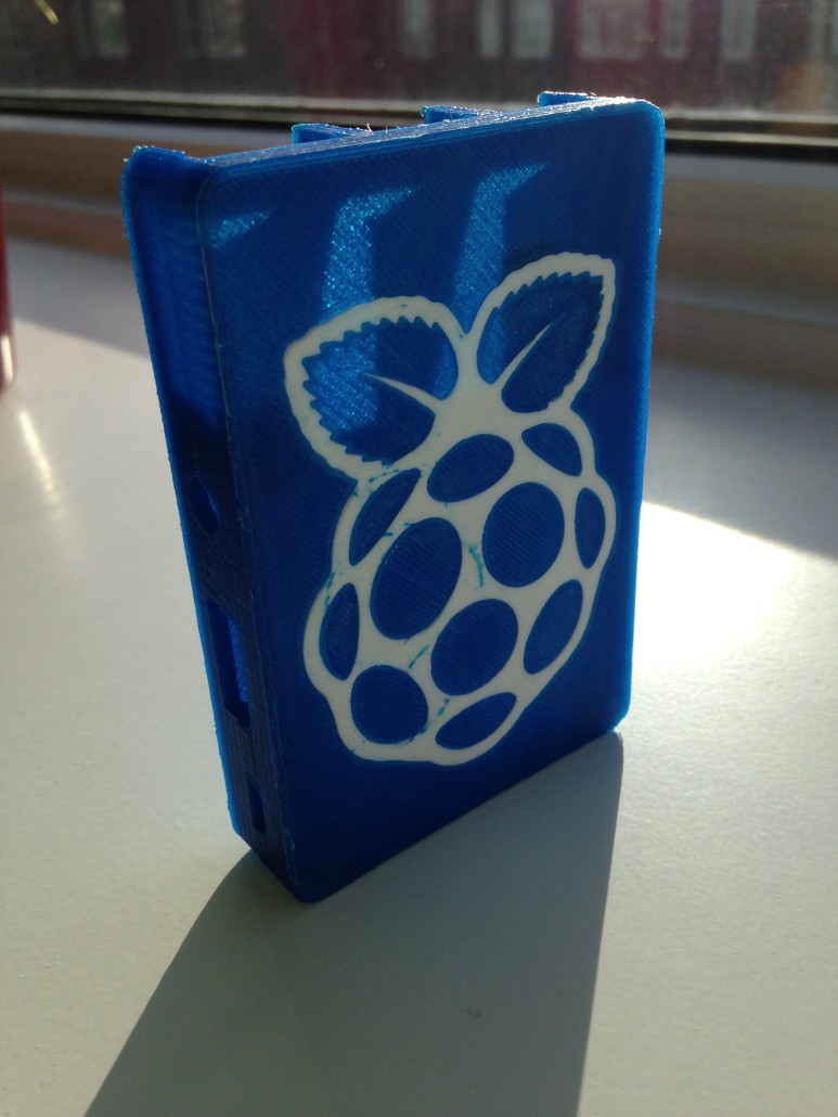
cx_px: 419
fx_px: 1065
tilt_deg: -27.9
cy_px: 558
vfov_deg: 55.3
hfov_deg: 43.0
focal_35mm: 33
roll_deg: +2.1
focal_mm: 4.12
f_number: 2.4
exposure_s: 1/1130
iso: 50
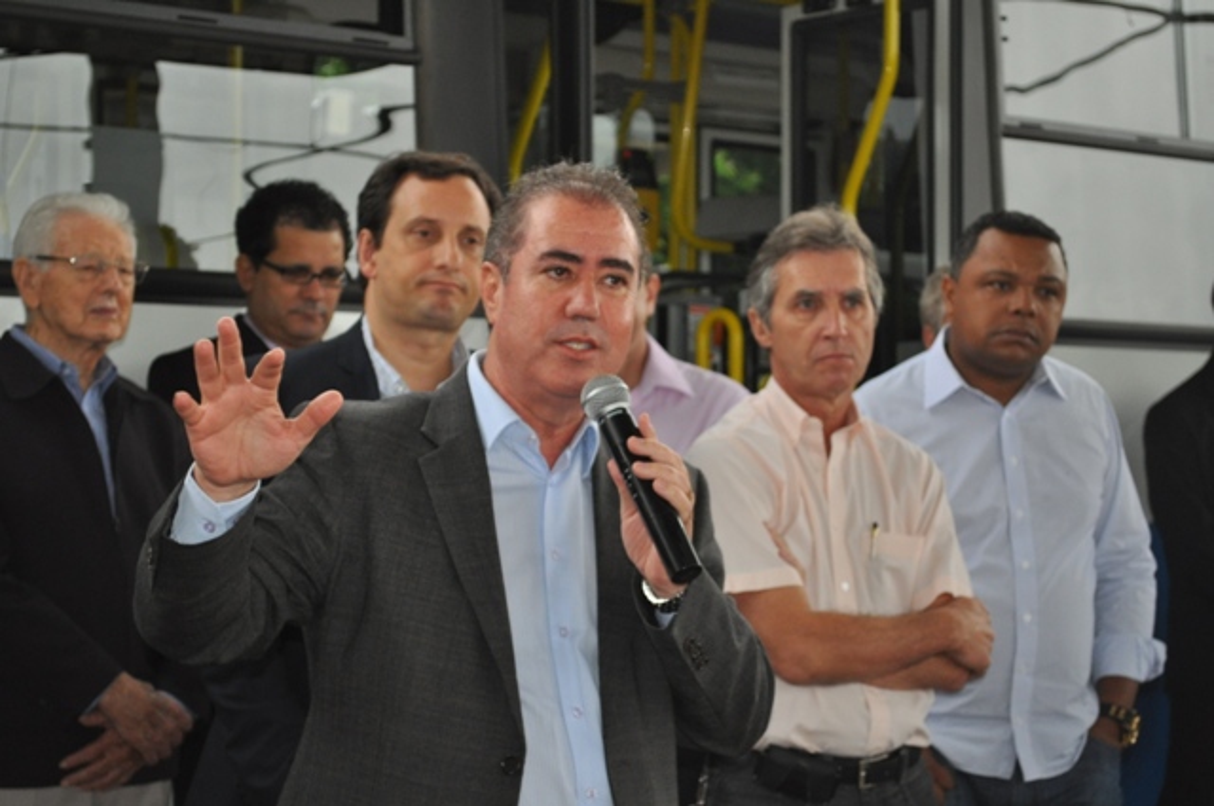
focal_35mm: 82
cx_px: 607
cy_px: 403
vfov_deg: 16.5
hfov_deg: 24.6
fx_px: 2779
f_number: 5.6
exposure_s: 1/60
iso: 800
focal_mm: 55
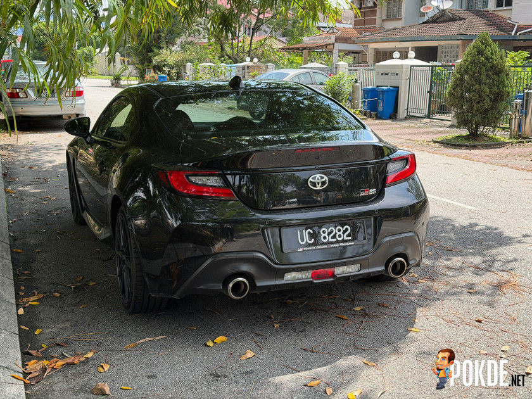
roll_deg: -1.6
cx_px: 266
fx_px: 738
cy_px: 200
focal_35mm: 48
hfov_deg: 39.7
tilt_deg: -9.9
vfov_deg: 30.3
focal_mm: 6.76
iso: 80
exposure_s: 1/1242
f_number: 1.78
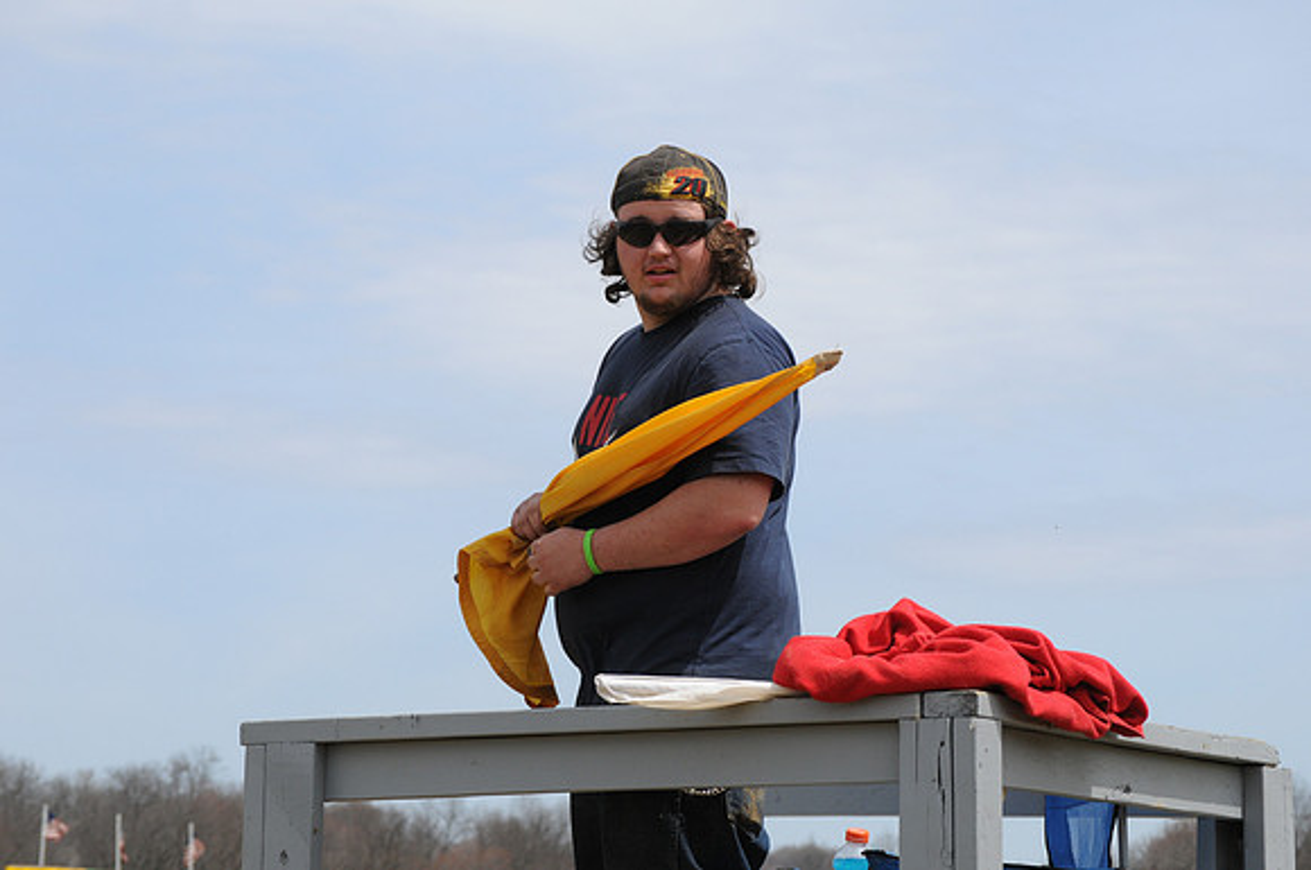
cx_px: 656
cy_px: 435
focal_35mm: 123
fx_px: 4473
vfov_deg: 11.1
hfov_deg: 16.7
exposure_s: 1/1000
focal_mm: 82
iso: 400
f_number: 9
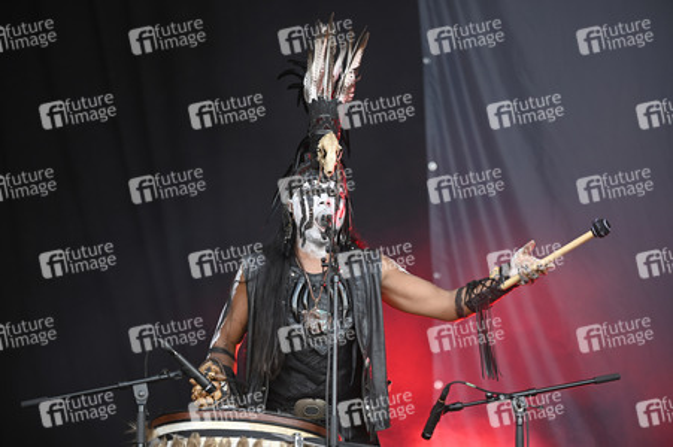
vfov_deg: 8.8
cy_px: 224
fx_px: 2895
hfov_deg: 13.3
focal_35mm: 155
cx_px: 336
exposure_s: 1/400
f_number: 2.8
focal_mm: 155
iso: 320
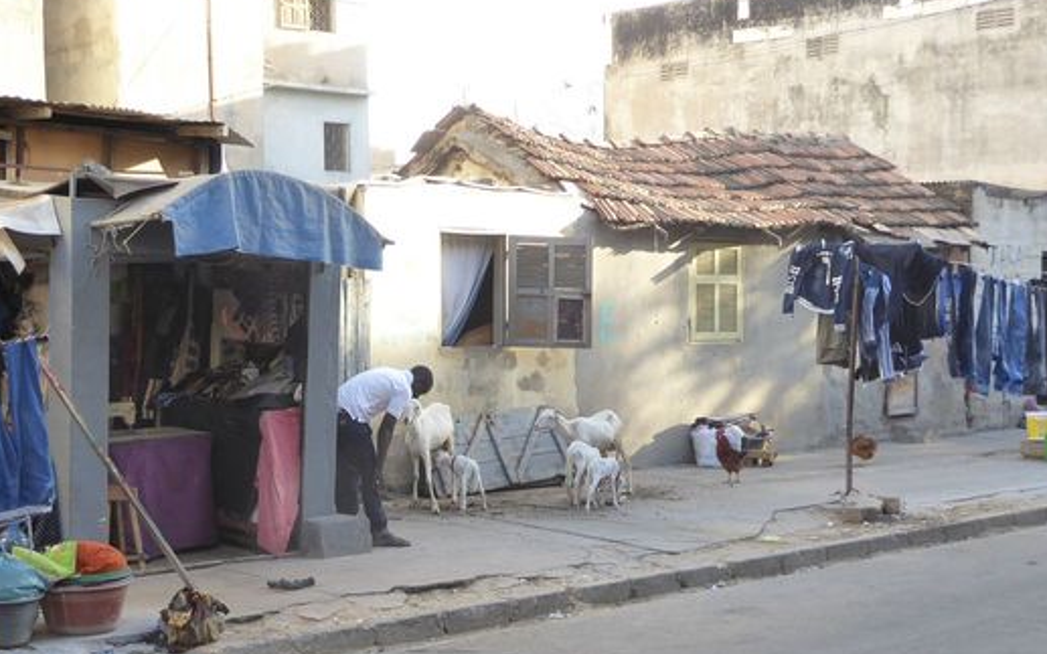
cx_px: 373
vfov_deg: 21.9
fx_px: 1683
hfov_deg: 34.3
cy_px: 447
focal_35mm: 59
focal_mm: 6.3
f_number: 3.7
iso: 125
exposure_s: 1/80
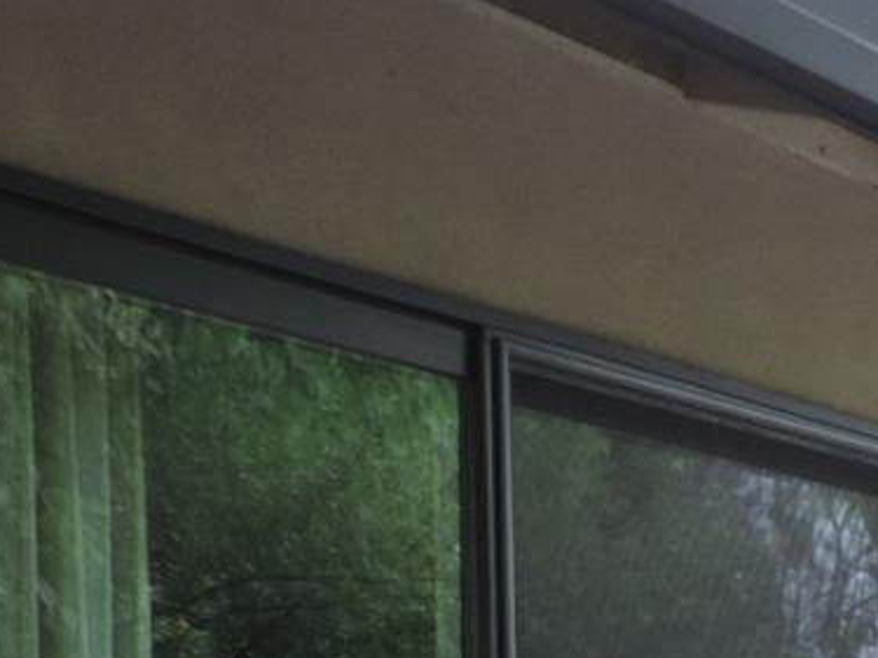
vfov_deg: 14.3
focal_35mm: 96
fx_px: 2434
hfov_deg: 19.8
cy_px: 996
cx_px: 883
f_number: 3
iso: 80
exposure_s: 1/50
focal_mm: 4.3
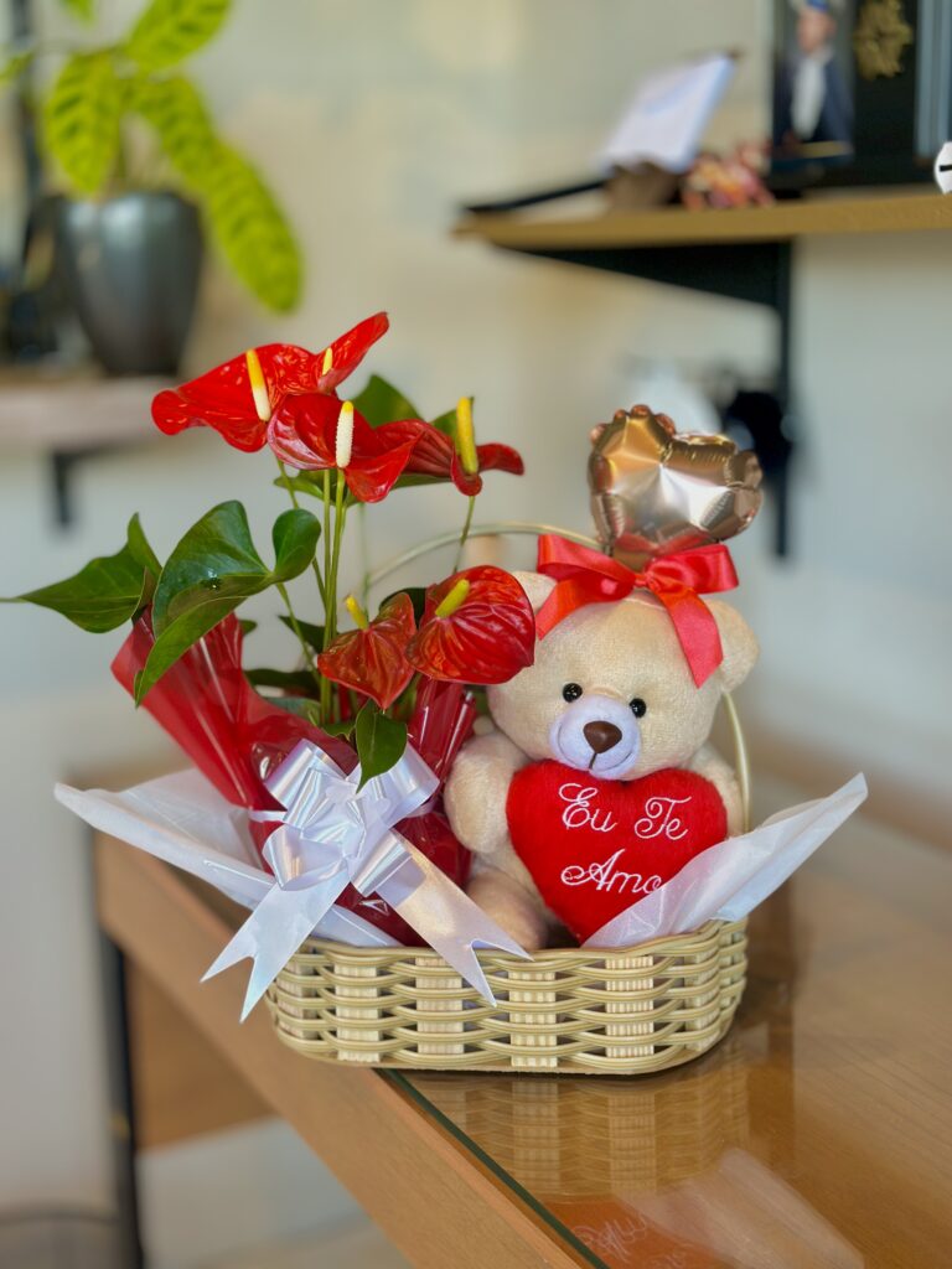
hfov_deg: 30.3
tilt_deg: -12.5
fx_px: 1760
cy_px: 634
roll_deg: +0.9
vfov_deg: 39.7
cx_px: 476
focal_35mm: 48
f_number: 1.78
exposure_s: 1/126
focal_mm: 6.86
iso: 64
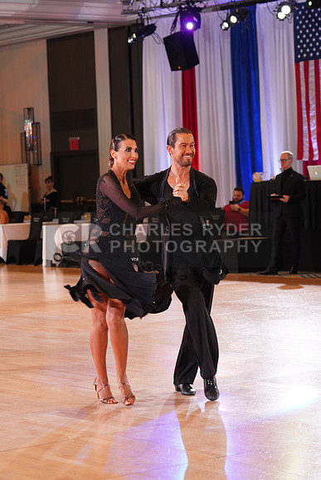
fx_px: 1403
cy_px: 240
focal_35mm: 105
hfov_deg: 13.0
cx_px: 160
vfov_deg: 19.5
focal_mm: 105
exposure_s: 1/160
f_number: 4.5
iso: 1600
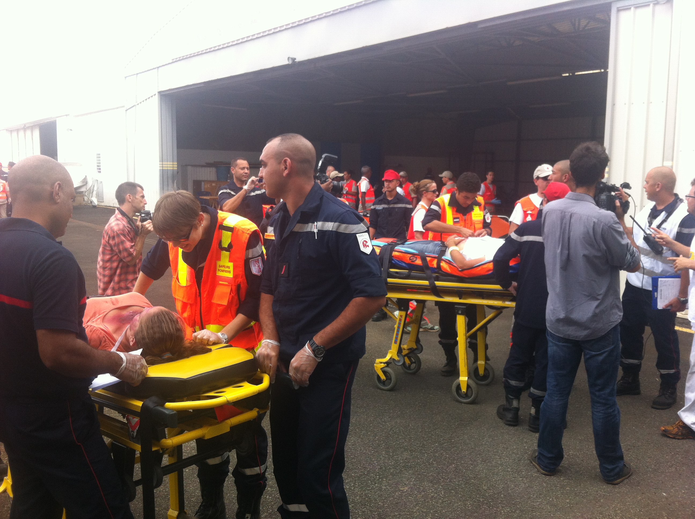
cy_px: 260
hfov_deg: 52.7
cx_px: 348
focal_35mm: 35
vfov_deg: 40.6
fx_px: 702
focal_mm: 3.85
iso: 80
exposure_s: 1/201
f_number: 2.8
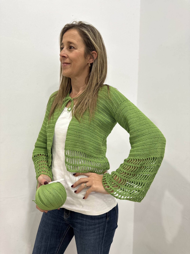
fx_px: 176
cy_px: 127
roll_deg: -1.9
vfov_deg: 71.6
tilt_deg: -2.4
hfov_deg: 56.8
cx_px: 95
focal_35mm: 24
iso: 125
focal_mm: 6.86
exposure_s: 1/50
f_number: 1.78
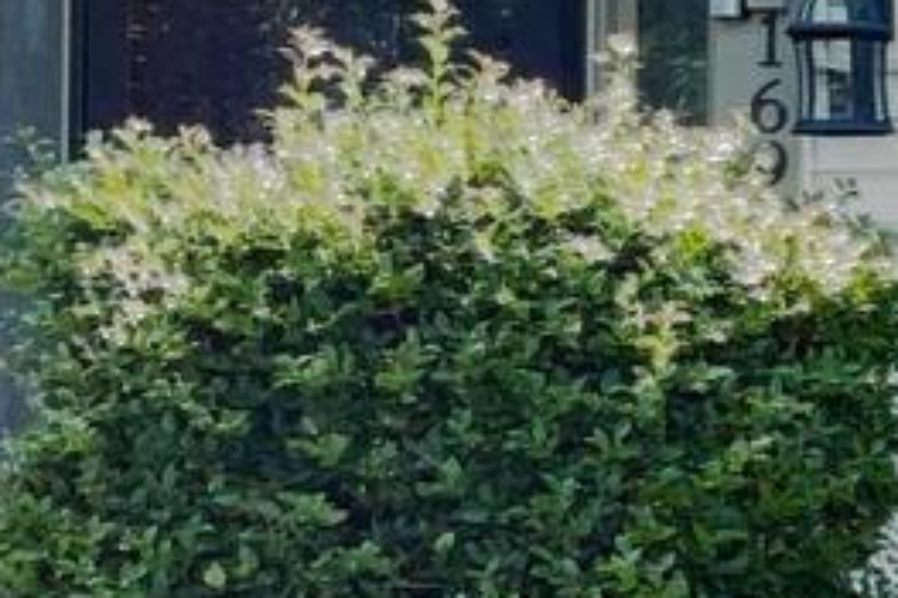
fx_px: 4113
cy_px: -82
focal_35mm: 165
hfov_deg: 10.7
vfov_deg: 8.2
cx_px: 2114
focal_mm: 3
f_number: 1.8
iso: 16
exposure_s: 1/227
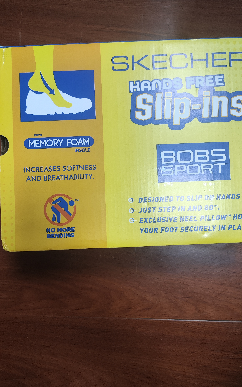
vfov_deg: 70.4
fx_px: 274
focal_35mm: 26
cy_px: 192
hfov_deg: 47.6
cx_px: 131
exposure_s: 1/50
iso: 238
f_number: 1.8
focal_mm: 4.68
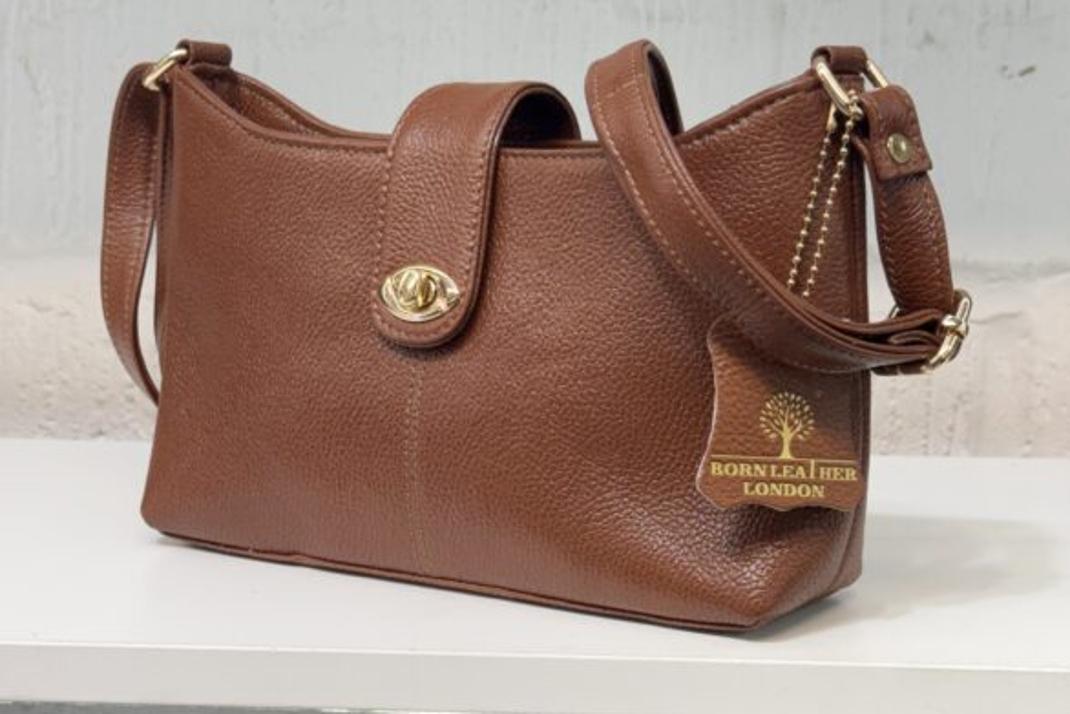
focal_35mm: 51
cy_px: 336
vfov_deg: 26.5
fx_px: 1516
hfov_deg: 38.9
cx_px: 533
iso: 64
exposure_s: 1/100
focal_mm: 6.76
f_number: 1.78
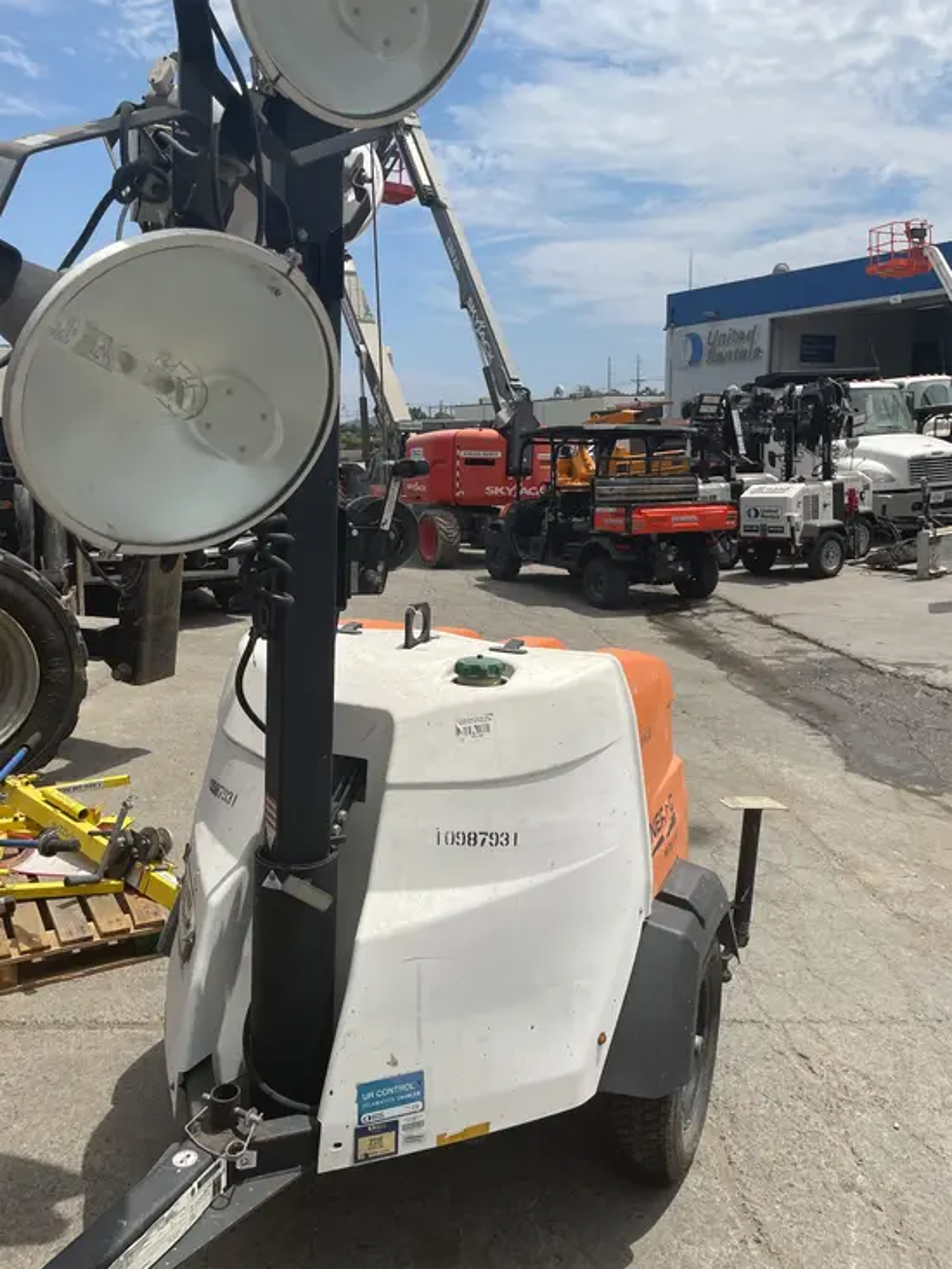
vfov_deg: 67.3
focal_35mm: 26
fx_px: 953
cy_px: 634
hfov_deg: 53.1
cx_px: 476
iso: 32
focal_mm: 4.2
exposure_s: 1/7813
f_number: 1.6
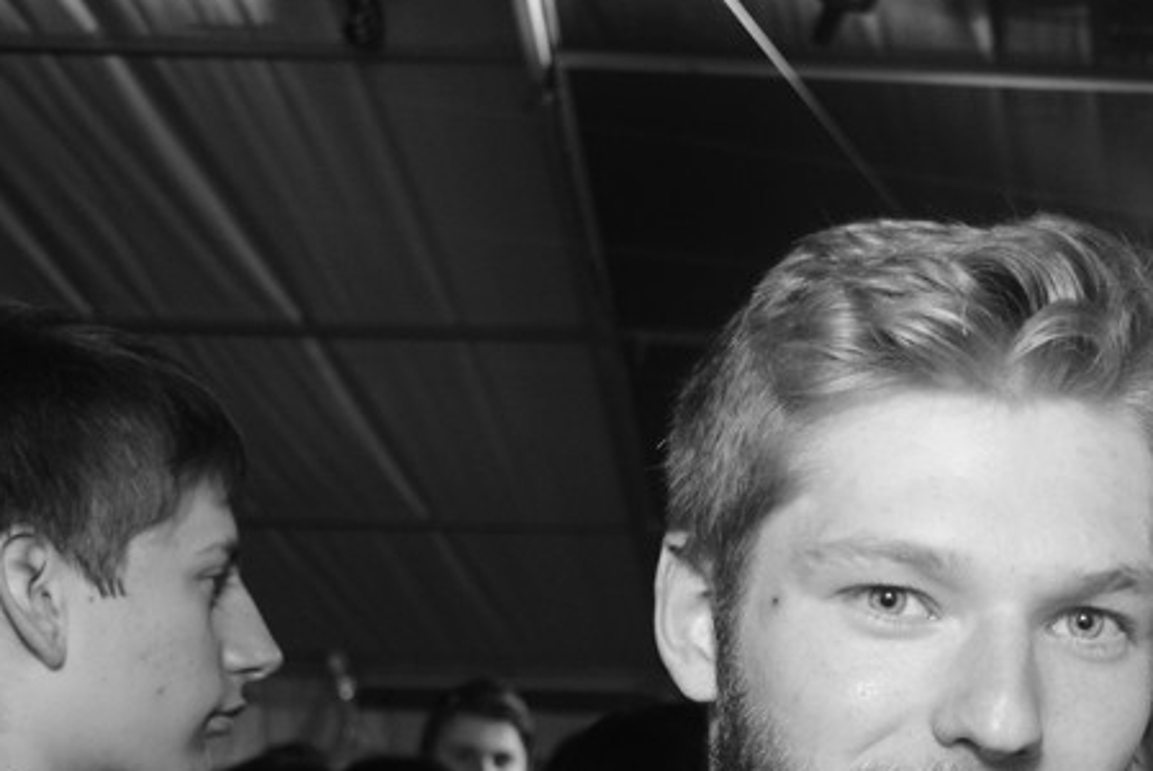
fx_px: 2596
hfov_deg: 24.4
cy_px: 848
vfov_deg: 16.4
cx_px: 1018
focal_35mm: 81
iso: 1600
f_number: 4
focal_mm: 24
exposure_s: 1/60
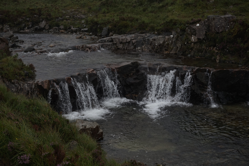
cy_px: 83
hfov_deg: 33.4
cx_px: 124
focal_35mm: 60
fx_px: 415
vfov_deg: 22.6
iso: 100
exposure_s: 1/400
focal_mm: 40
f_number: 5.6
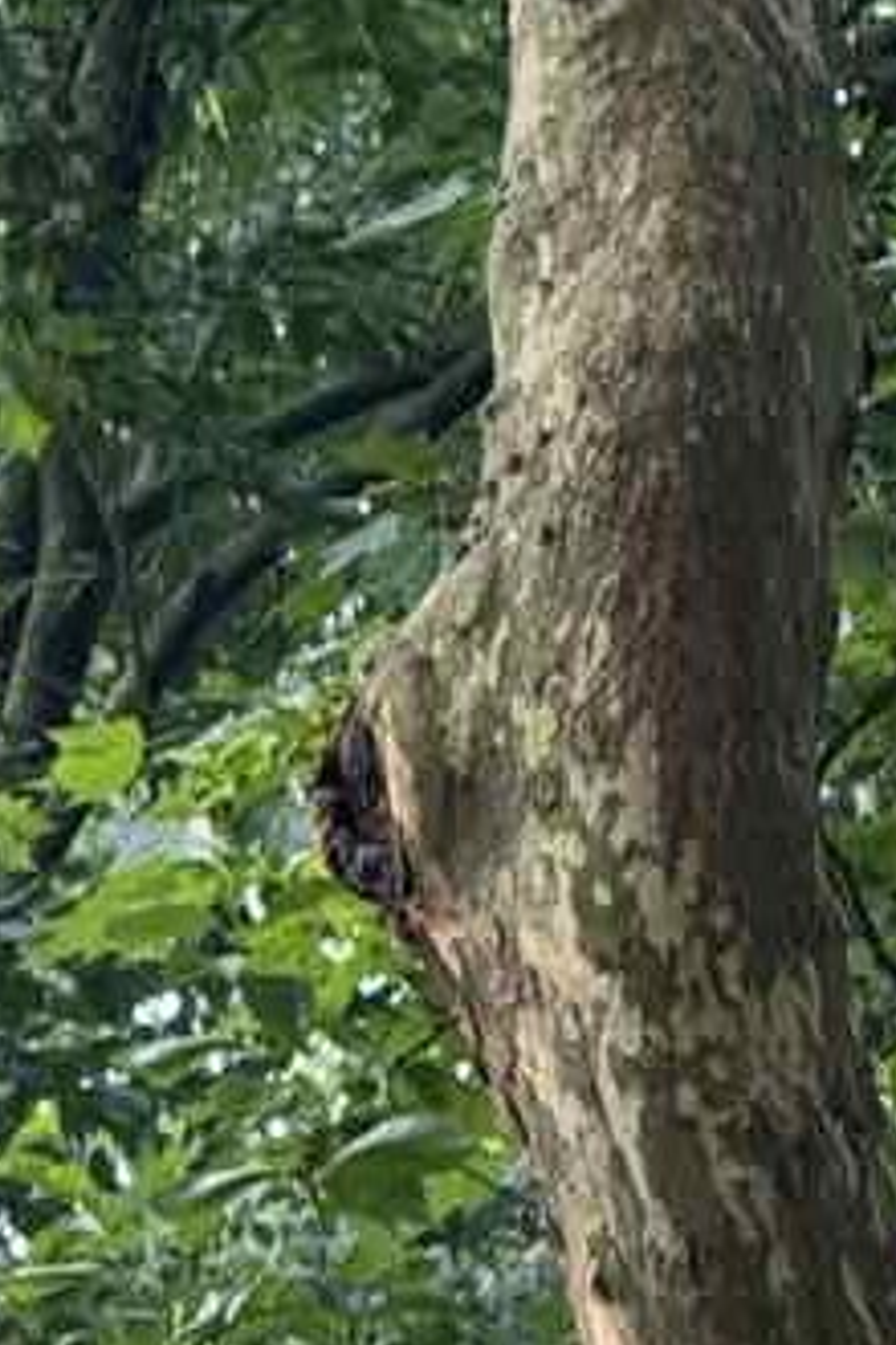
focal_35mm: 454
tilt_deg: +5.0
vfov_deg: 4.5
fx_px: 16948
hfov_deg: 3.0
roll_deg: -0.3
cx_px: 1523
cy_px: 2013
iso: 250
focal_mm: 15.66
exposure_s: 1/99
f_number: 2.8
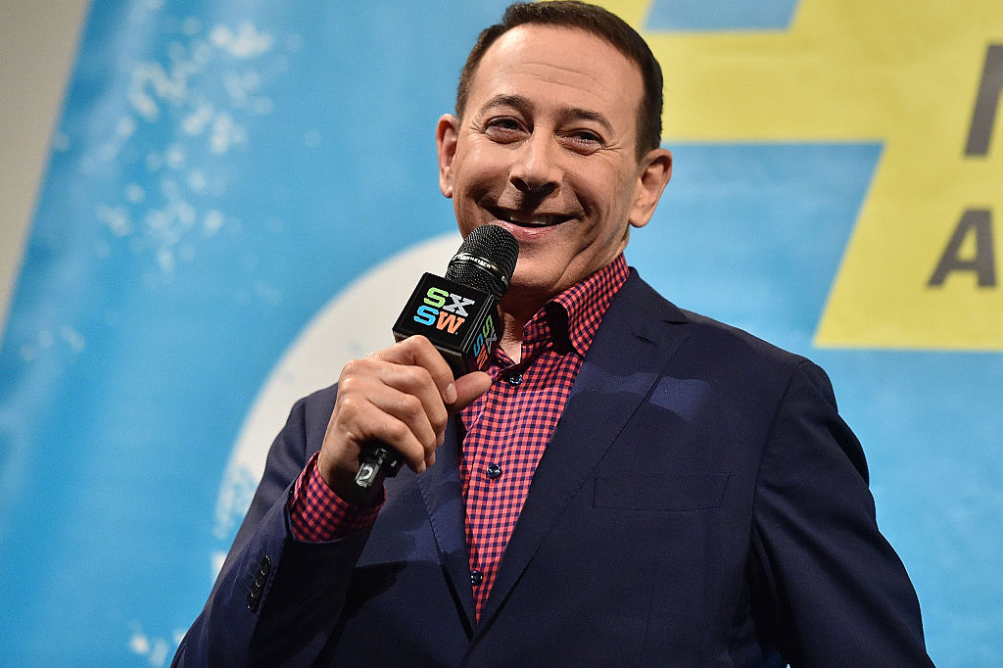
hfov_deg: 11.1
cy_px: 334
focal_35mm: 185
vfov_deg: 7.4
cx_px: 502
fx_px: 5152
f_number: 2.8
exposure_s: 1/320
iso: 5000
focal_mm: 185
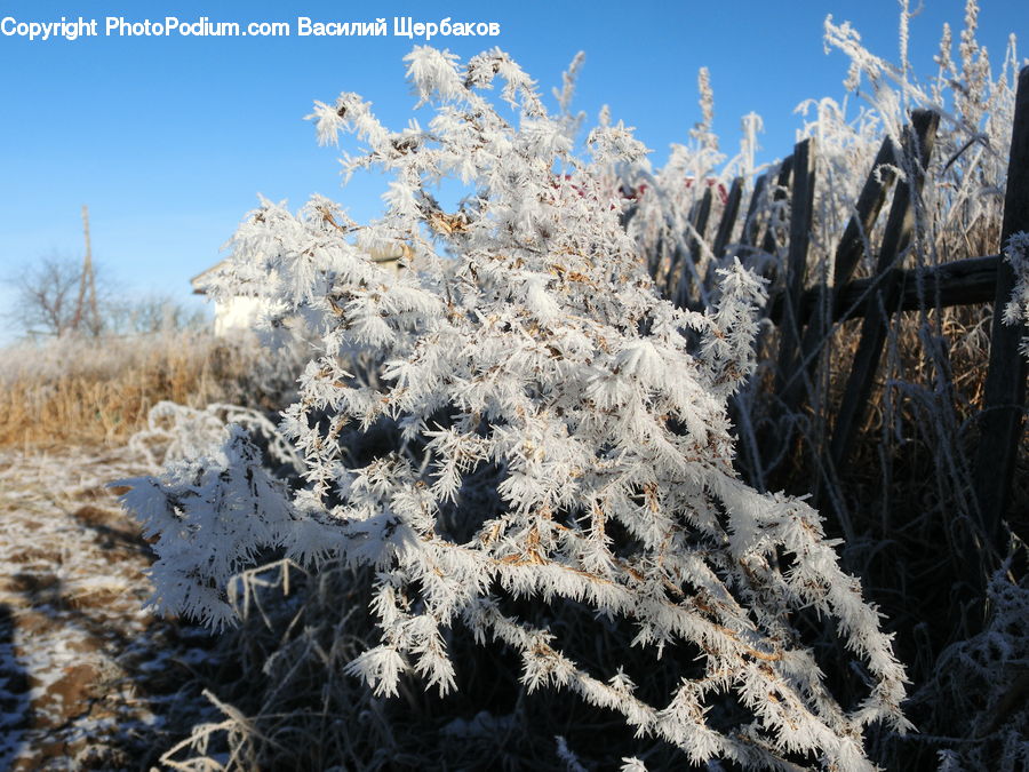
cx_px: 514
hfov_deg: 60.0
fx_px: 892
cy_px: 386
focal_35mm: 30
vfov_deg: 46.8
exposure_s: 1/160
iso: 80
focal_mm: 5.36
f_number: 8.9
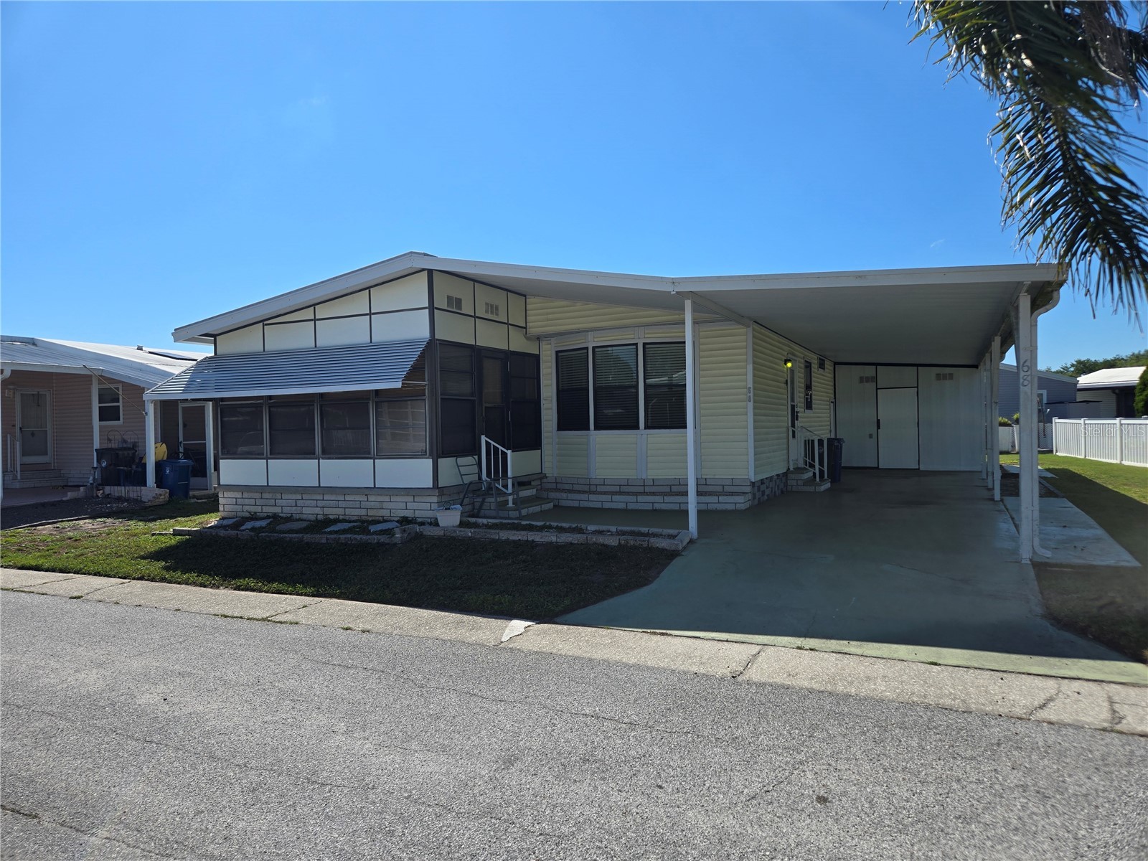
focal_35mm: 23
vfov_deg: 58.9
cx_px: 574
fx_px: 763
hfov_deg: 73.9
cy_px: 430
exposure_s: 1/2259
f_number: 1.8
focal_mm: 5.4
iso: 25
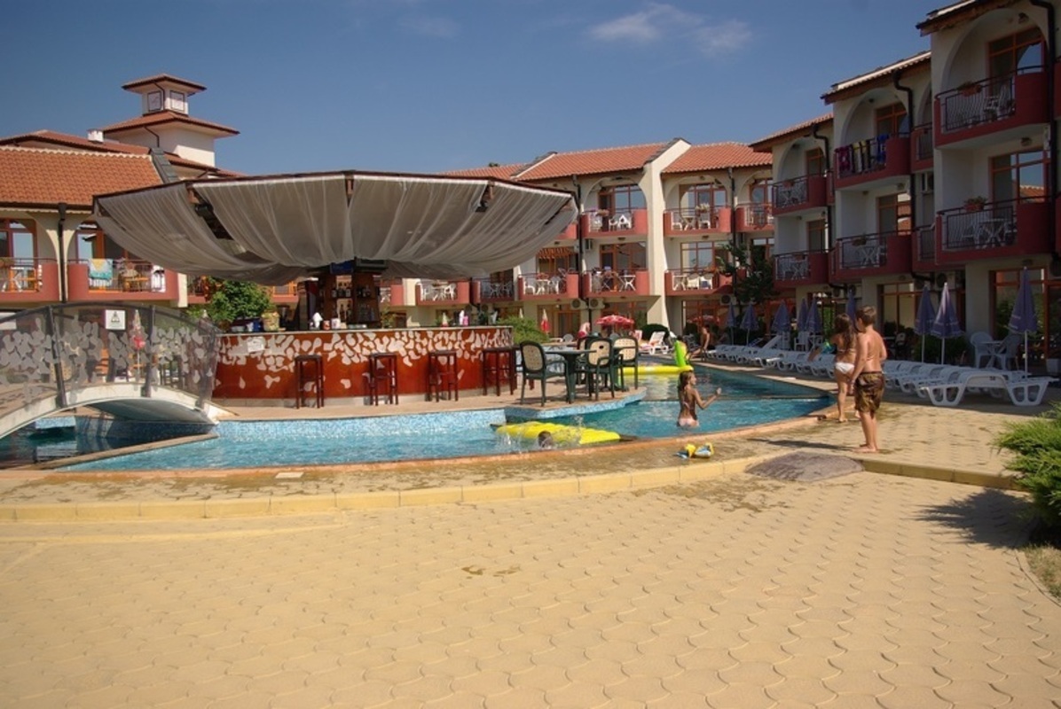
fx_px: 929
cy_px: 354
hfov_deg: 59.4
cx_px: 530
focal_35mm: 32
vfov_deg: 41.8
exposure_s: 1/1000
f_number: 5
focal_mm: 21
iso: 100
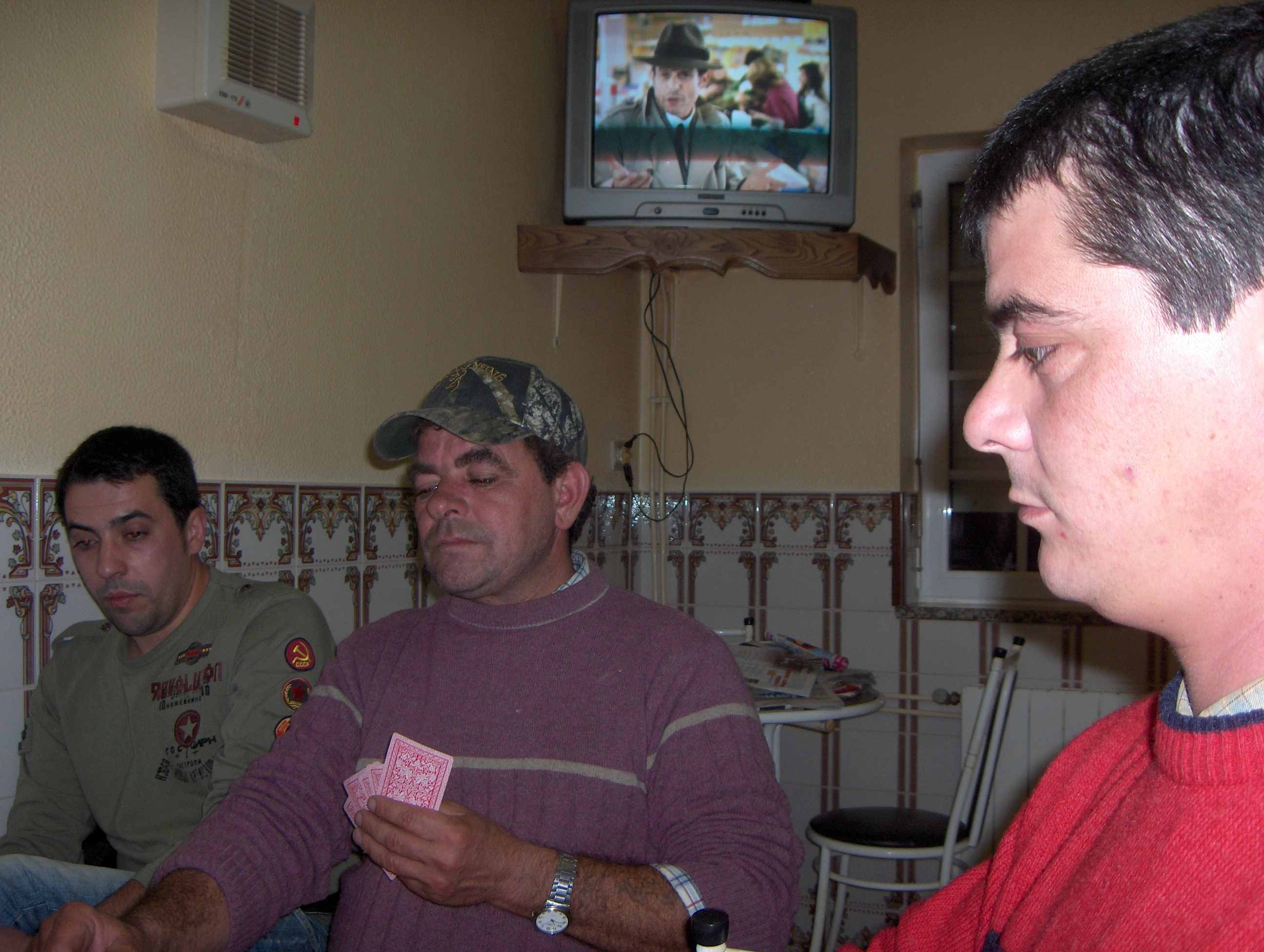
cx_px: 632
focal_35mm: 39
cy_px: 476
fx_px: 1426
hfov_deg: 47.8
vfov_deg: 36.9
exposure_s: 1/60
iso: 100
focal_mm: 8
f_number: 2.8
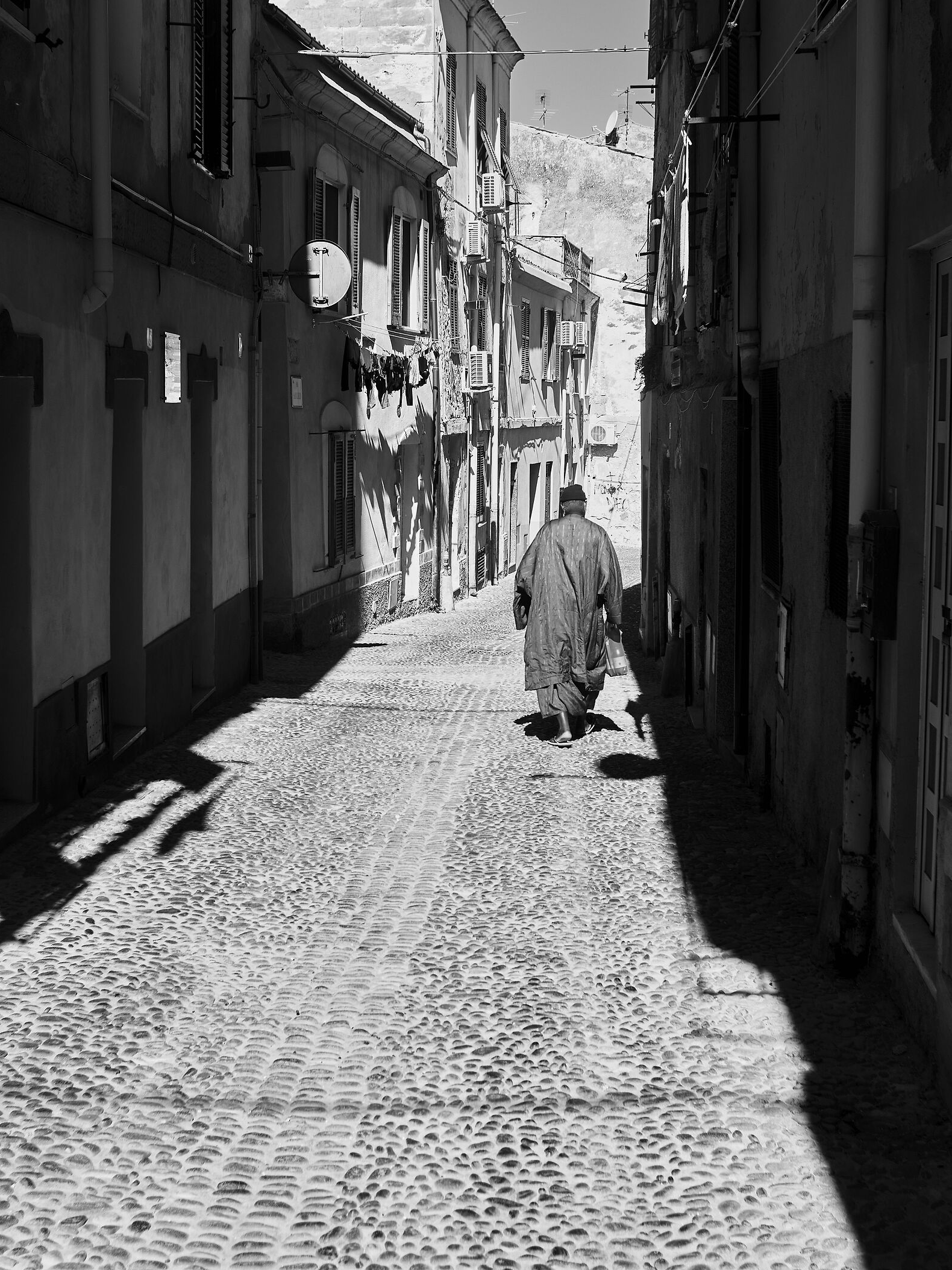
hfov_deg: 31.5
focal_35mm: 46
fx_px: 1687
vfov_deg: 41.2
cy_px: 563
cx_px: 479
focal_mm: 28
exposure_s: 1/680
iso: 200
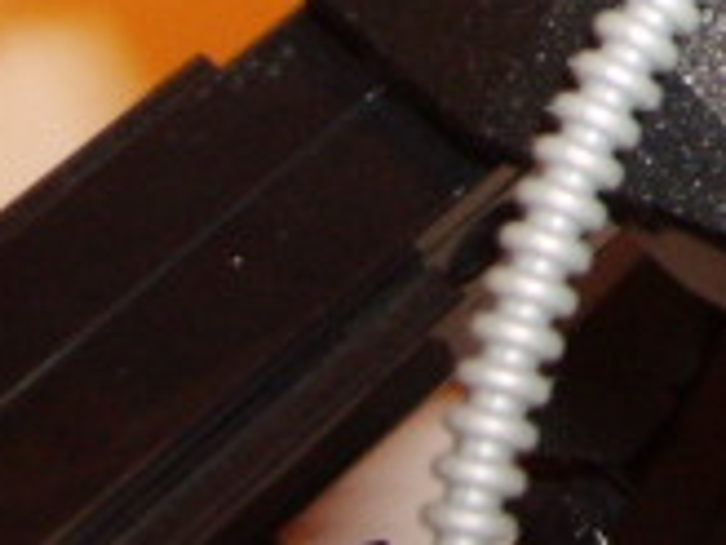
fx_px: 2873
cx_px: 1031
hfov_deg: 13.7
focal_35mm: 137
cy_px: -377
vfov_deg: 10.3
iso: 100
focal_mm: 5.8
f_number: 2.8
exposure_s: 1/45
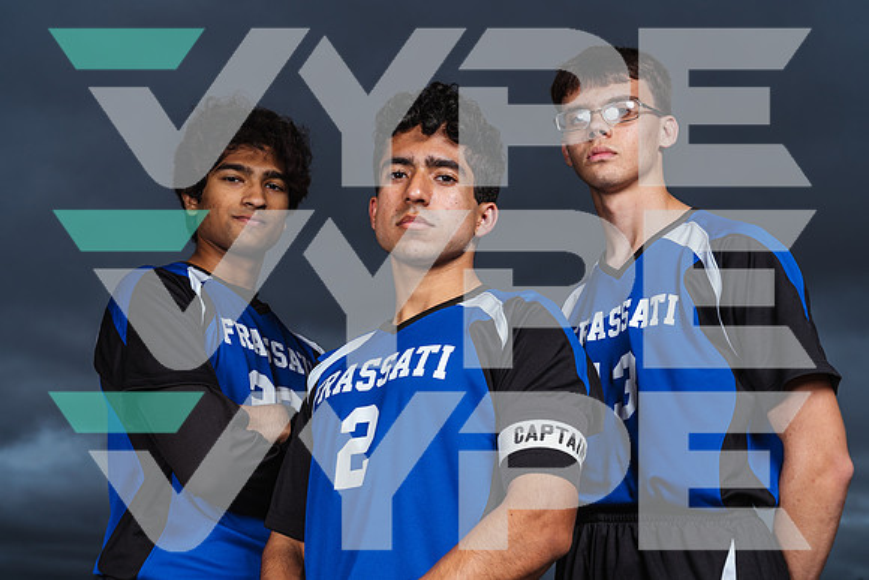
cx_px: 434
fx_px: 1062
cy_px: 290
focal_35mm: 44
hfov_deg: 44.5
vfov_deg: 30.5
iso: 400
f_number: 8
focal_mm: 44
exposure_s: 1/125
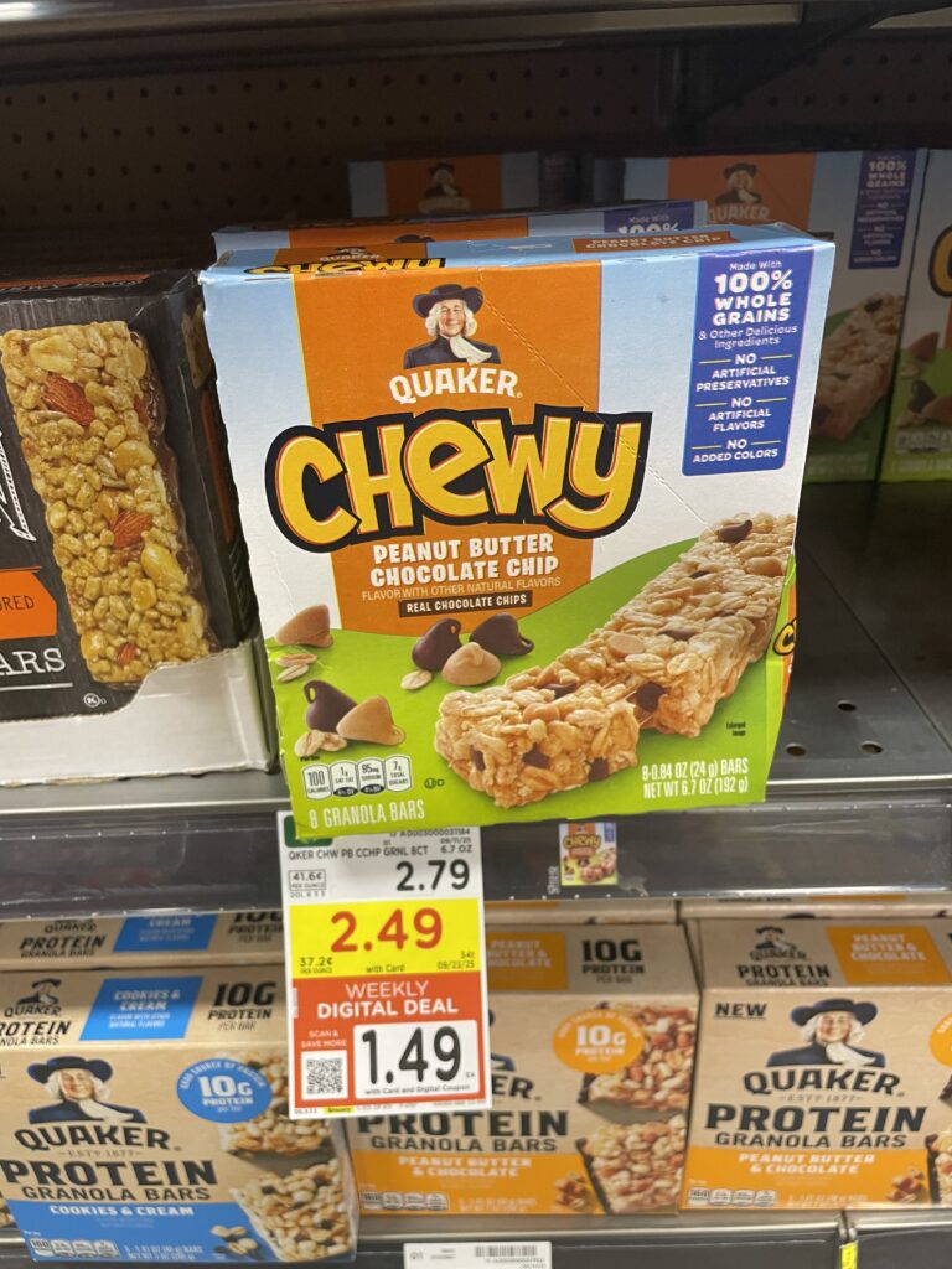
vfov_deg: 67.3
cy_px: 634
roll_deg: +2.5
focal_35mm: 26
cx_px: 476
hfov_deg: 53.1
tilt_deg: -30.3
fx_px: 953
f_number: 1.6
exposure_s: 1/60
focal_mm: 4.2
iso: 160
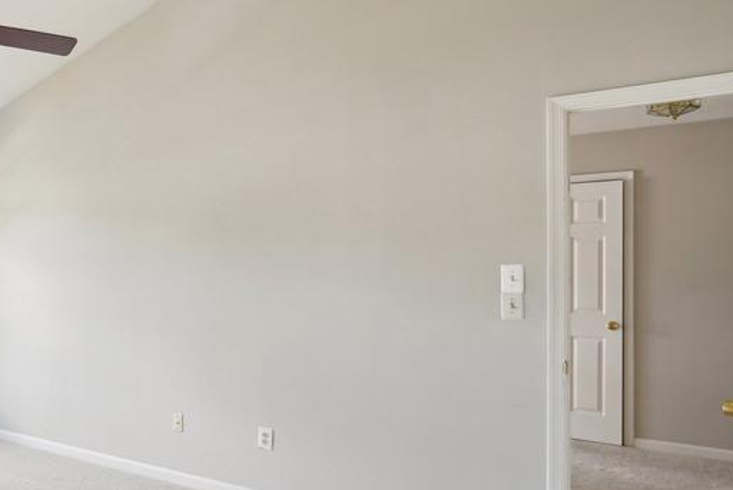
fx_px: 652
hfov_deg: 51.0
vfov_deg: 41.2
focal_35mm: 32
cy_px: 259
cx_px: 56
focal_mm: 16
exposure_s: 1/200
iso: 800
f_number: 4
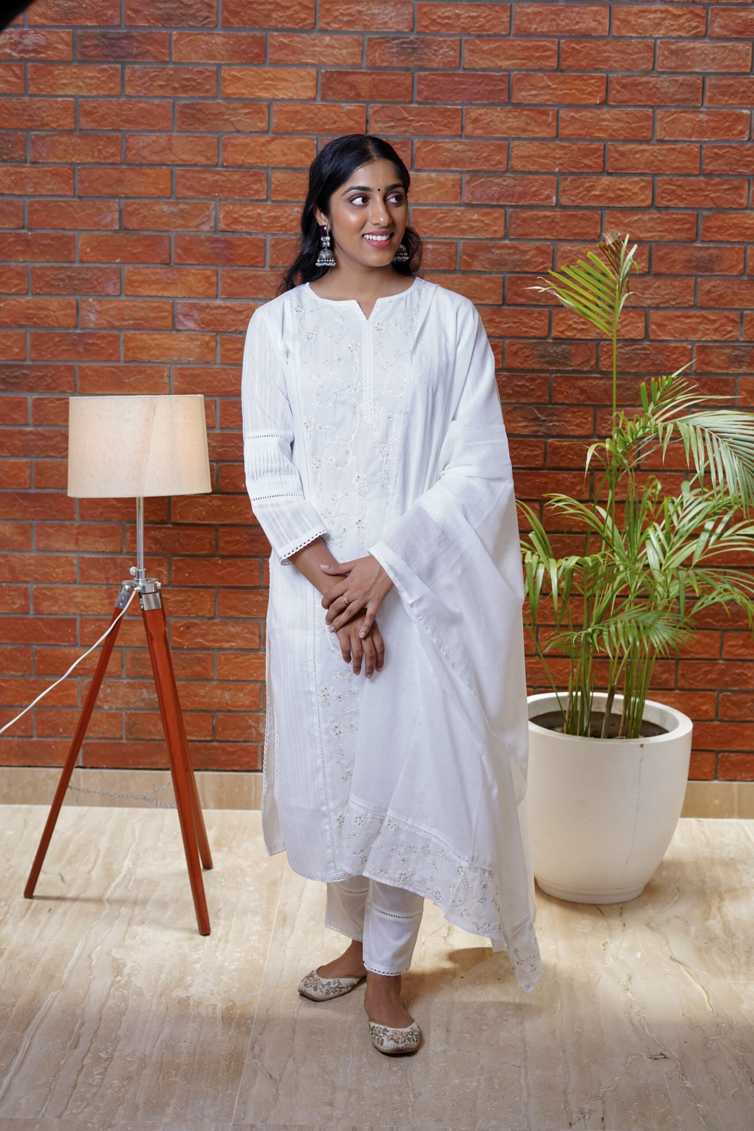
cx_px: 377
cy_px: 566
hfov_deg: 27.0
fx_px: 1570
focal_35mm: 50
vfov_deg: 39.6
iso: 800
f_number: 4
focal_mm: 50
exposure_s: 1/125
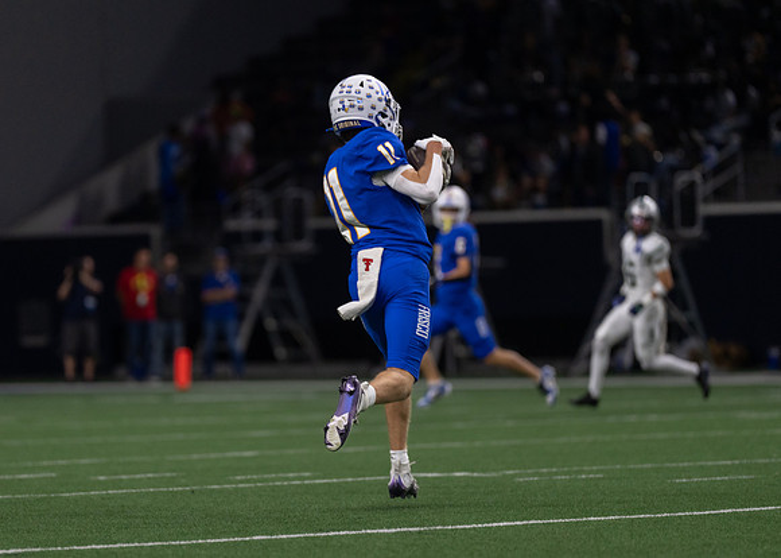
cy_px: 314
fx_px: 5687
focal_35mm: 256
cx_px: 314
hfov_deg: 7.9
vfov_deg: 5.6
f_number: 2.8
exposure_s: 1/1250
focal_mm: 200
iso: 1600
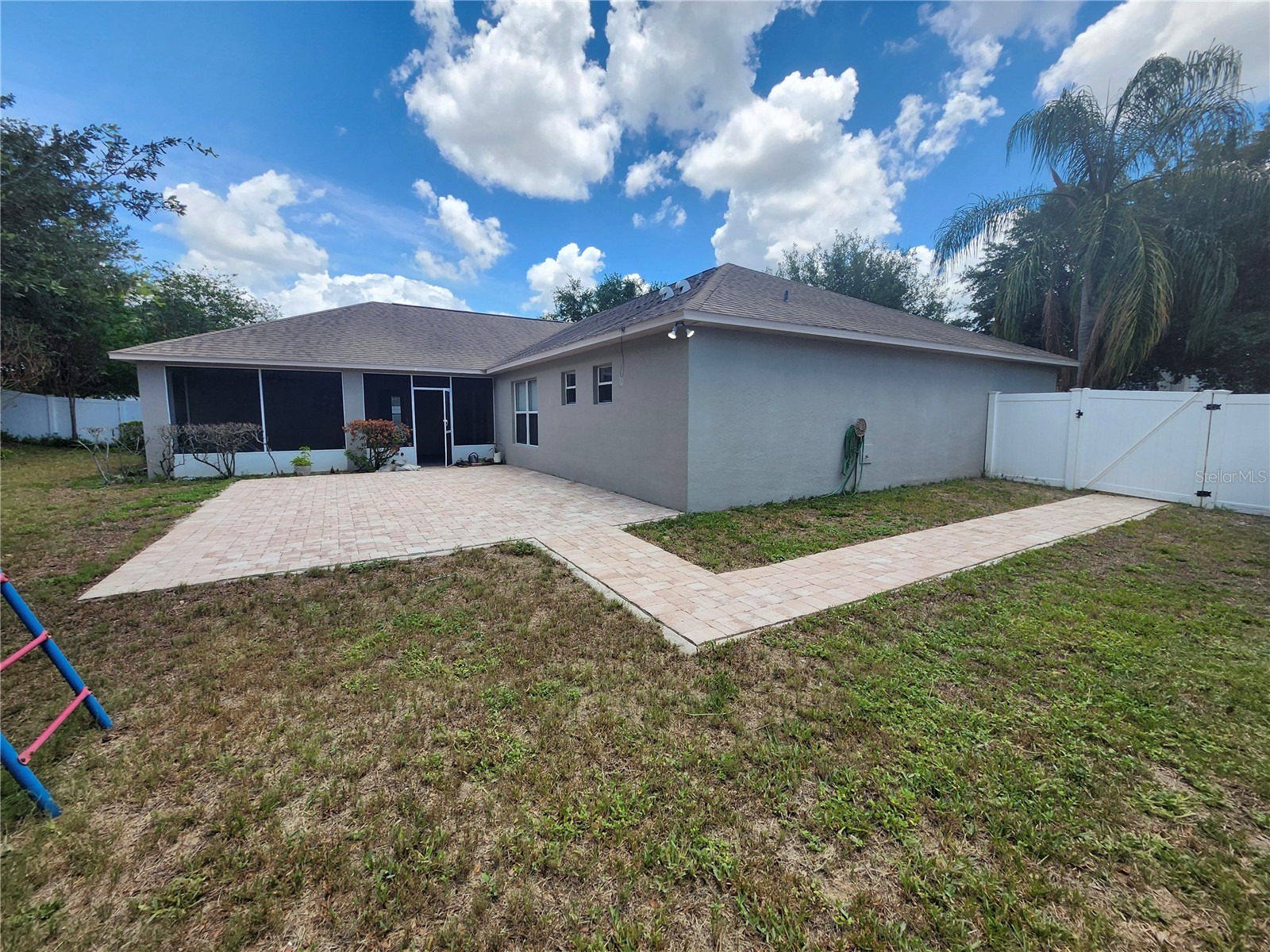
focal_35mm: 13
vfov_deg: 89.9
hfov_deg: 106.2
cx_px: 635
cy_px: 476
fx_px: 477
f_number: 2.2
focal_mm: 1.74
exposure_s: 1/1272
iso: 40
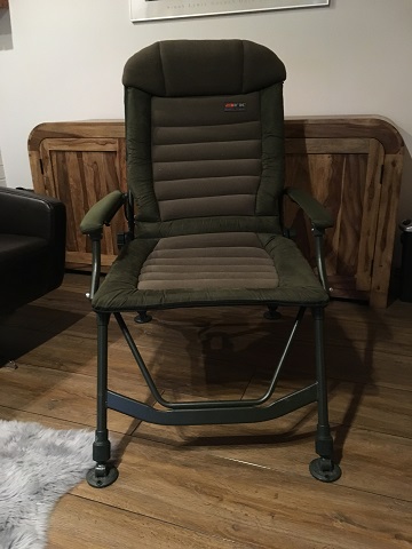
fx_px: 460
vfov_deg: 61.7
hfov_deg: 48.2
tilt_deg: -20.6
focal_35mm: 29
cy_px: 274
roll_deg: +1.9
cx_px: 206
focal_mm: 4.15
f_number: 2.2
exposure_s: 1/17
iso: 400
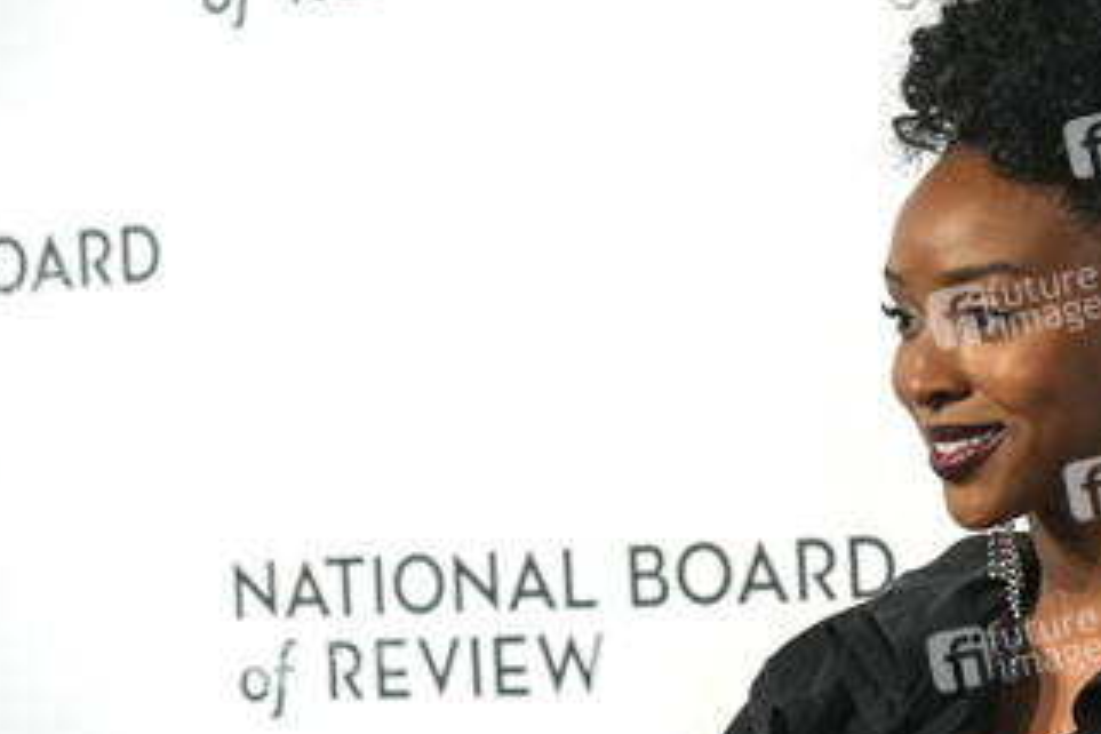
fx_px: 4281
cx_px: 717
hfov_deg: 14.6
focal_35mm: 140
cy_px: 394
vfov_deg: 9.8
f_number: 5.6
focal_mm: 100
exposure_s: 1/400
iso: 12800
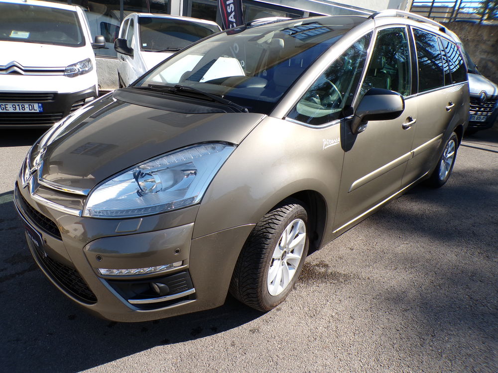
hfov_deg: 71.6
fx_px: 345
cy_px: 186
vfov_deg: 56.8
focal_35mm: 24
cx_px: 249
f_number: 4.4
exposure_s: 1/320
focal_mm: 4.3
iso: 100
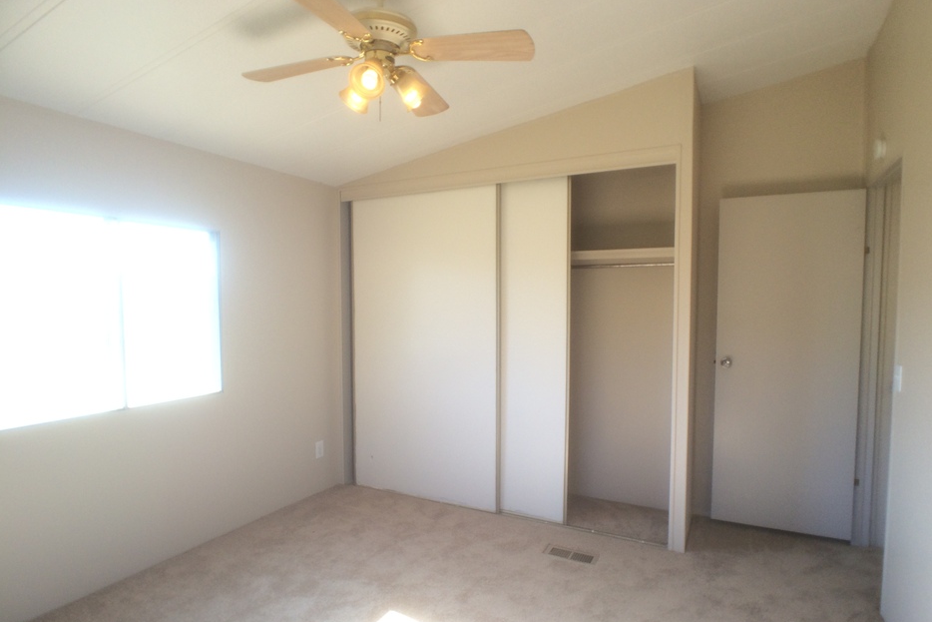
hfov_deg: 60.3
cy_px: 337
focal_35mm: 31
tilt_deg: -8.7
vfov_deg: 42.3
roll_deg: -1.0
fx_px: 803
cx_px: 471
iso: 32
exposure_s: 1/121
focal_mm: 4.15
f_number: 2.2
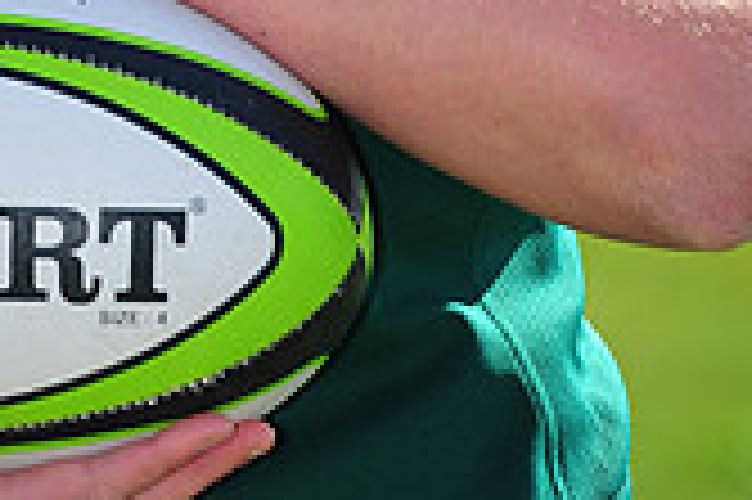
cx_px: -36
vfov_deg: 2.1
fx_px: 13397
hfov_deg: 3.2
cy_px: -635
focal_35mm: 642
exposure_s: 1/640
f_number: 4.5
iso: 200
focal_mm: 185
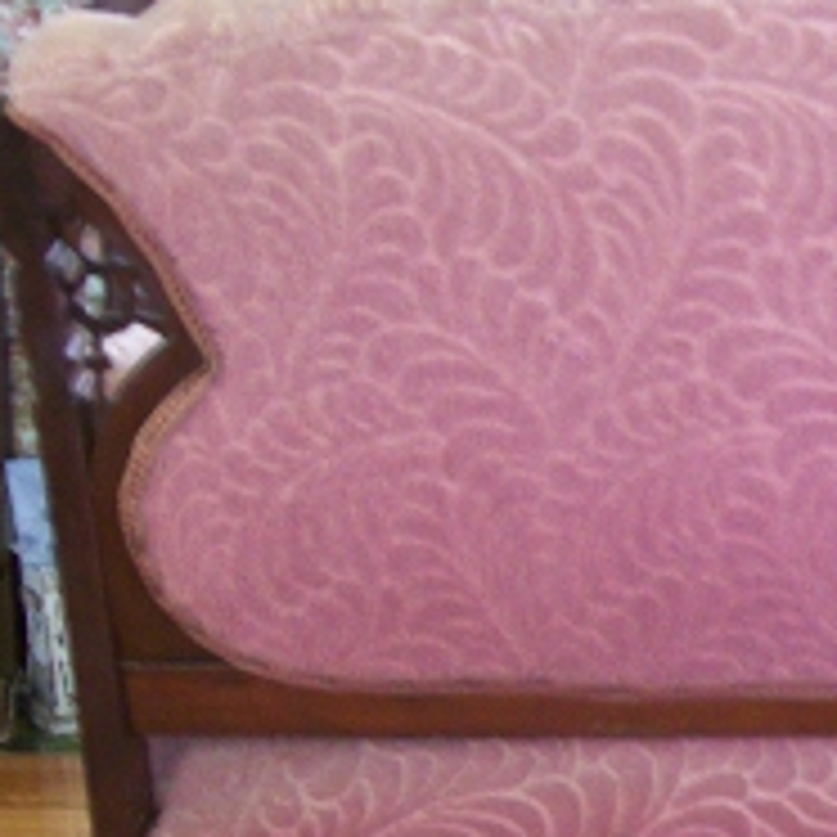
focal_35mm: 82
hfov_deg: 20.4
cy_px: 585
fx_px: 2243
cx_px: 842
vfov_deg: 21.0
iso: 160
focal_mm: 6
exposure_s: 1/5.66
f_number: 2.7
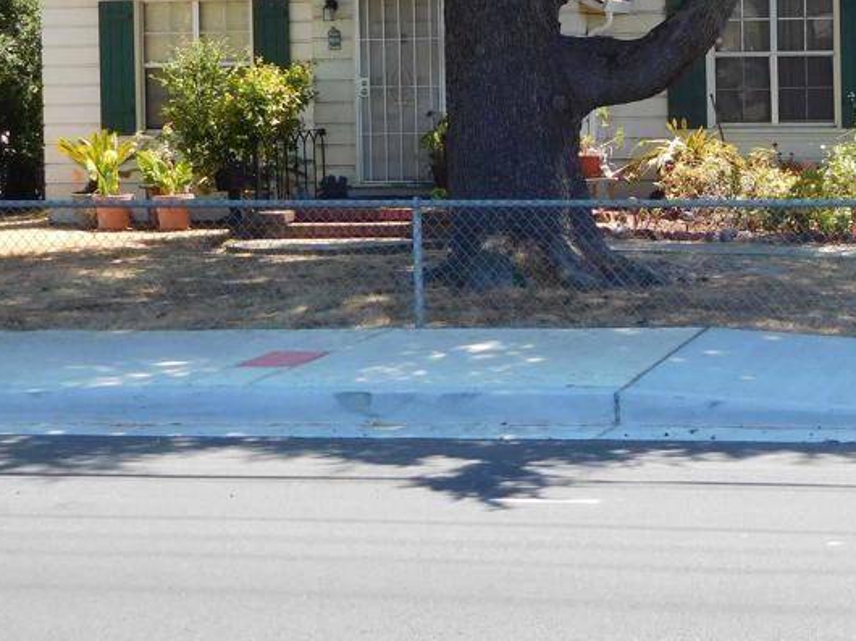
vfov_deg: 16.8
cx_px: 665
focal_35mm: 87
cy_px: 98
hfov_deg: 22.3
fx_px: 2150
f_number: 4
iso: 125
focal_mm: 8
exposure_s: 1/250
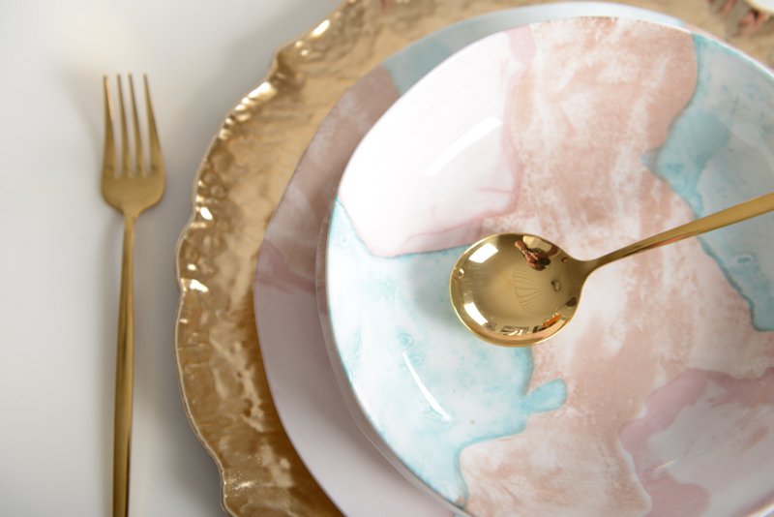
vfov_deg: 29.9
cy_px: 258
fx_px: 968
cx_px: 387
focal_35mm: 45
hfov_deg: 43.6
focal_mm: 45
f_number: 4
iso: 100
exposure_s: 1/200
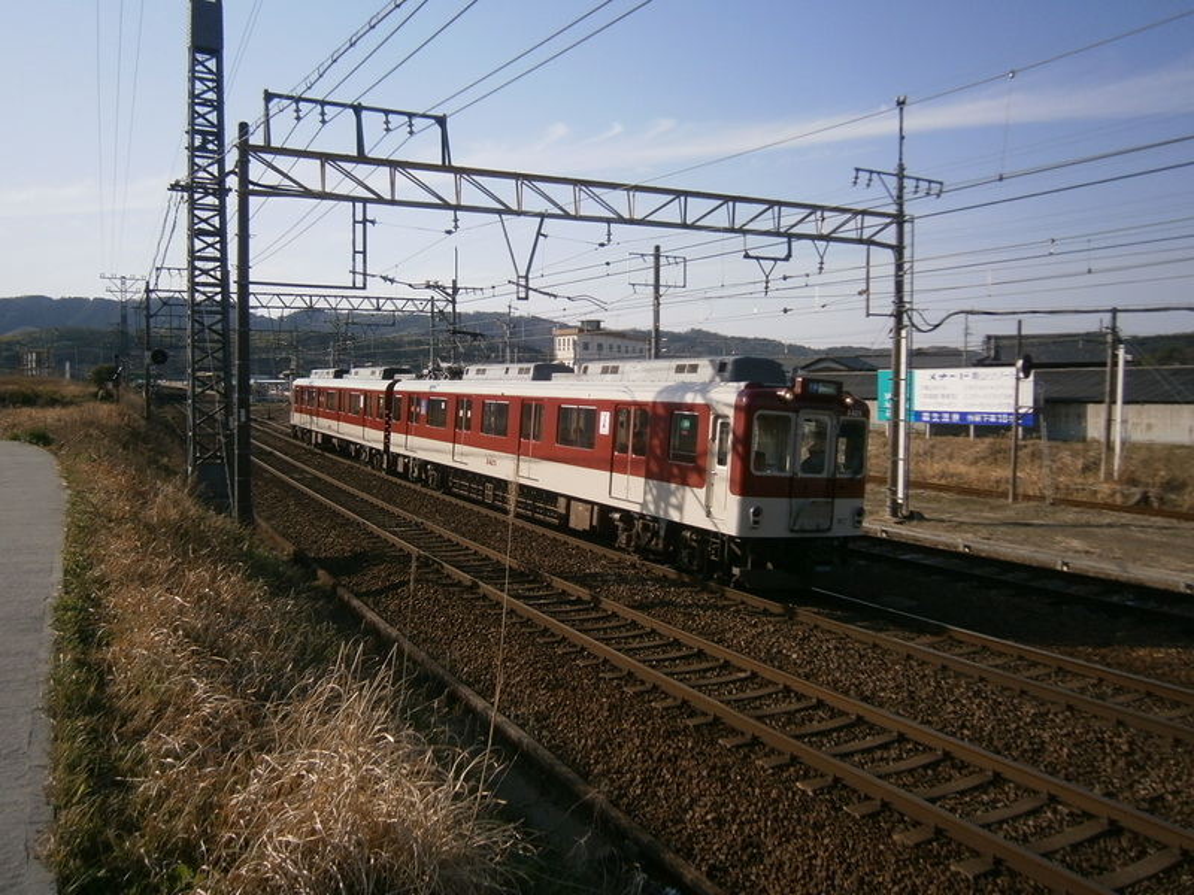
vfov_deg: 53.1
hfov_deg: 67.3
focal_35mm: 26
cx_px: 597
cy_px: 448
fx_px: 897
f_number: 2.8
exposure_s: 1/1600
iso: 80
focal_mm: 4.7
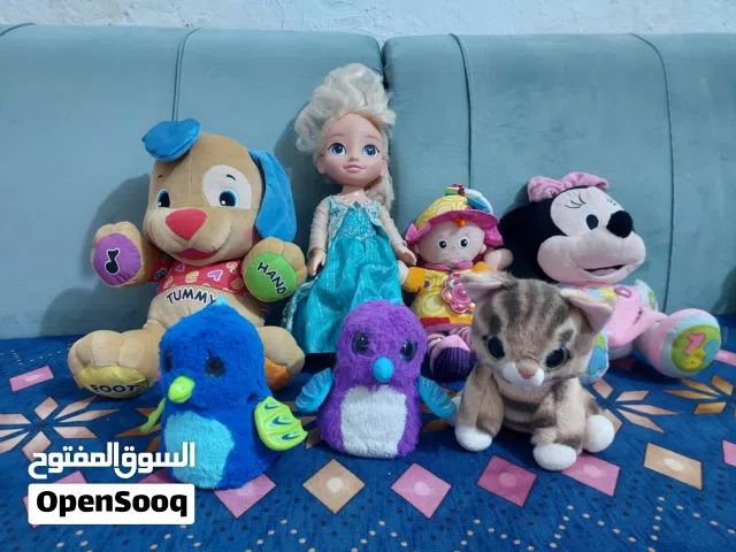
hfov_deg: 73.9
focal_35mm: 23
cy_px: 276
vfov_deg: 58.9
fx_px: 489
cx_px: 368
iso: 250
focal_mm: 5.06
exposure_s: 1/50
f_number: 1.8
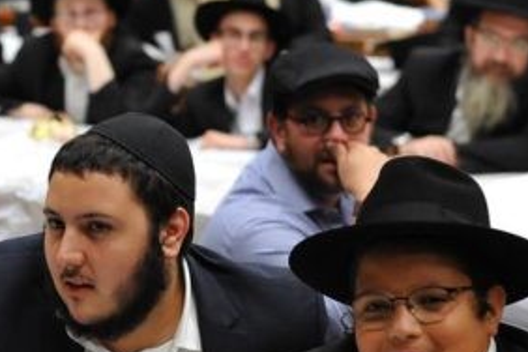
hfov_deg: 14.8
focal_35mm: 136
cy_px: 242
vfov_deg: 10.1
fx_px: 1995
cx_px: 7
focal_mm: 50
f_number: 2.5
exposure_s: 1/125
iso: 800
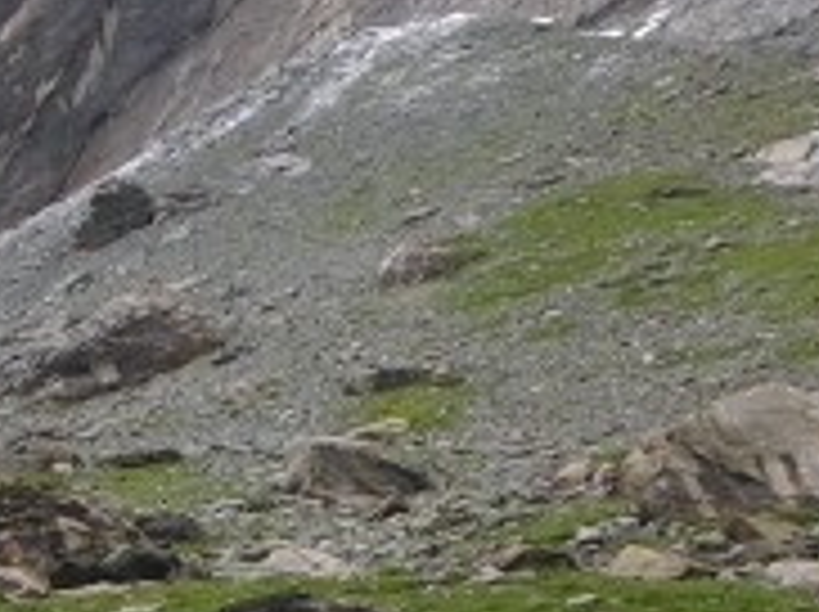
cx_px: 166
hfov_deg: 10.0
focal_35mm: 197
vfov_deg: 7.5
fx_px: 4655
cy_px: 760
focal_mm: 8.9
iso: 50
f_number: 4.5
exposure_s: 1/120
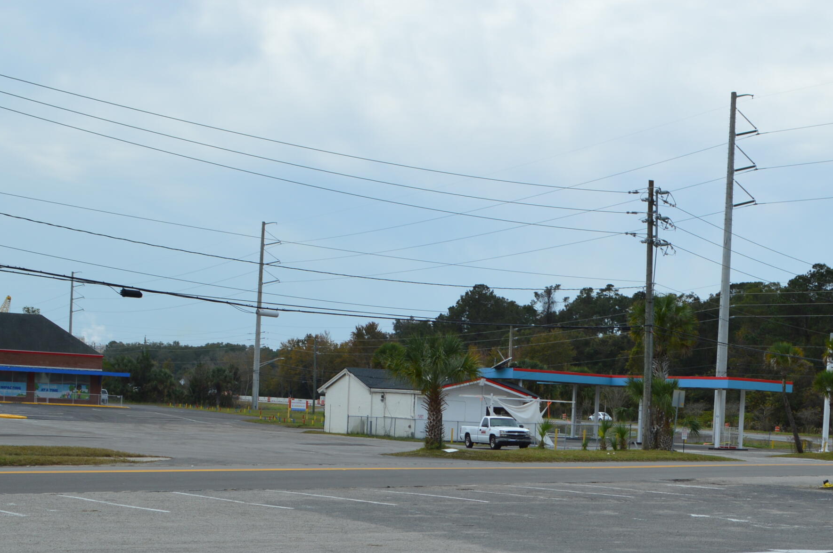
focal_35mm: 56
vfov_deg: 23.7
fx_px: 1294
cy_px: 468
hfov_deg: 35.4
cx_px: 537
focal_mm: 22
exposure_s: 1/250
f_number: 8
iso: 100
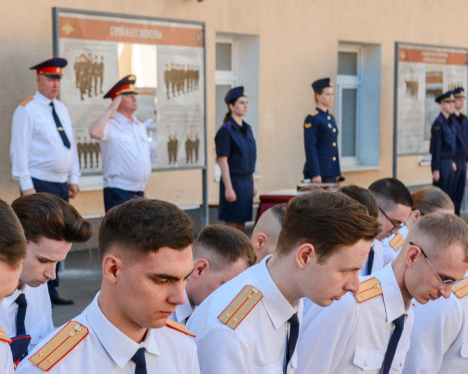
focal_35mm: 97
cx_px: 87
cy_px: 359
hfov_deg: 19.5
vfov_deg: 15.6
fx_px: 1344
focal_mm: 35
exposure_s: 1/320
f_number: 4.5
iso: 125
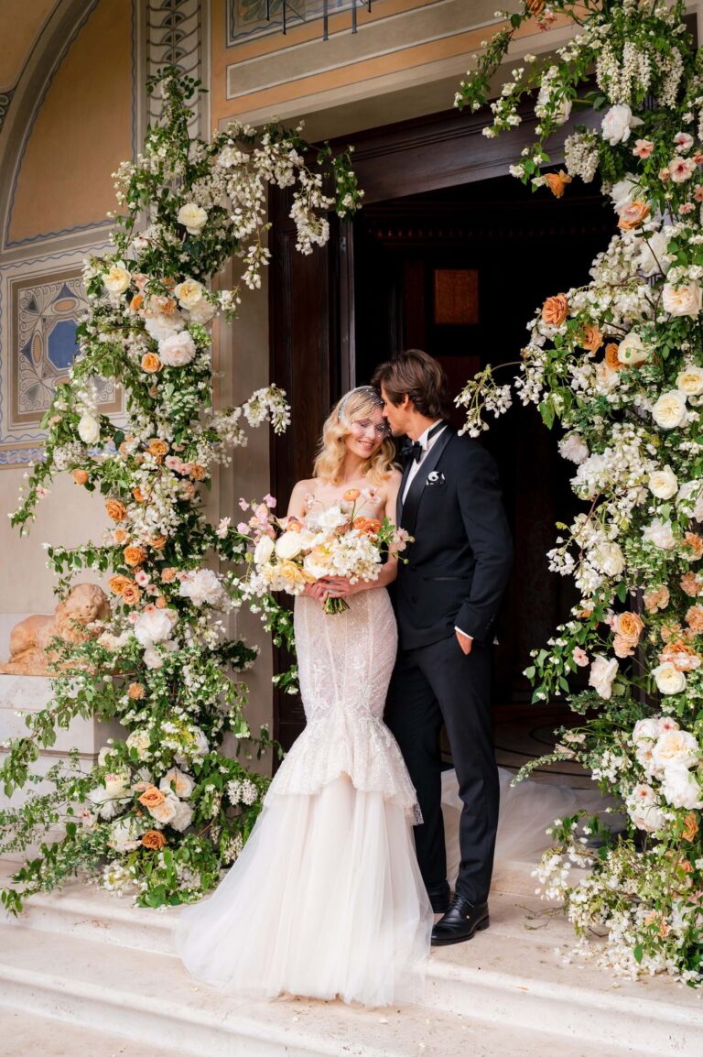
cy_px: 528
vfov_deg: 51.9
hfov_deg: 35.9
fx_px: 1085
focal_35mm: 37
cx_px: 352
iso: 320
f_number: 4
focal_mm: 37
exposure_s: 1/640
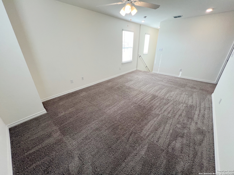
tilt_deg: -24.9
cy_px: 88
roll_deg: -0.2
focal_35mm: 13
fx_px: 88
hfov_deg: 106.2
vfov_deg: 89.9
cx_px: 117
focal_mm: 1.57
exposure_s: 1/120
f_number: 1.8
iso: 80
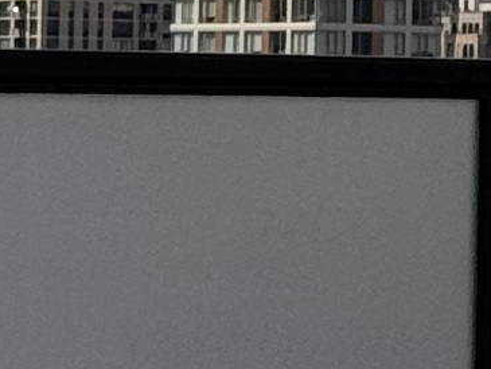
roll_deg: -0.5
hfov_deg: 4.9
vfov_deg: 3.9
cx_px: 1547
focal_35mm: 379
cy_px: -82
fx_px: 5378
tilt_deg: +2.0
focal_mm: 6.76
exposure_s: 1/9009
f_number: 1.78
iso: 64
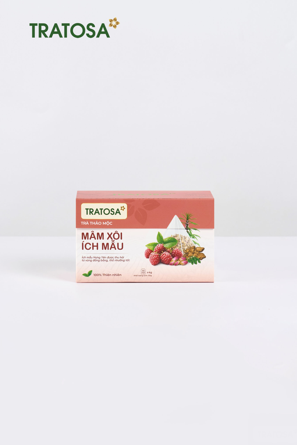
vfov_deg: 16.1
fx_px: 1572
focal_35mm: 127
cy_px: 222
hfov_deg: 10.8
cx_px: 148
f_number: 11
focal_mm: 85
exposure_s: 1/160
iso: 320
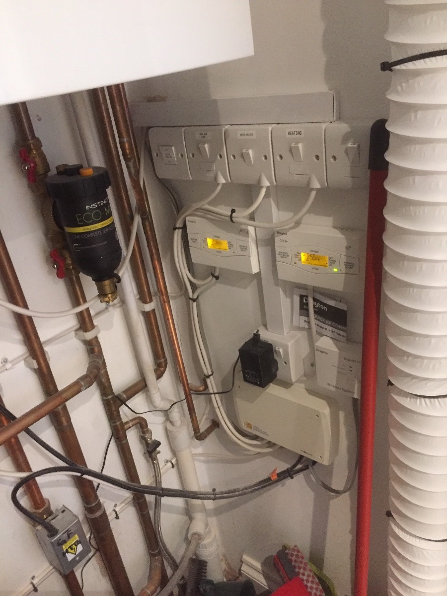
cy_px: 298
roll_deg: +9.5
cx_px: 224
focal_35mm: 29
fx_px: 499
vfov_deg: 61.7
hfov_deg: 48.2
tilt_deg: -24.4
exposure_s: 1/17
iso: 320
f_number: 2.2
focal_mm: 4.15
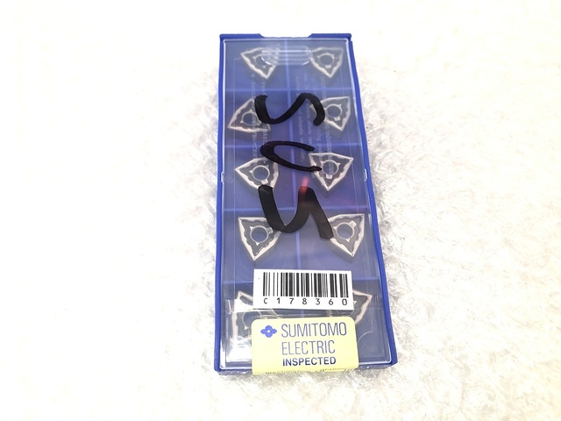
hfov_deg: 63.4
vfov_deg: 49.7
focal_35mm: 28
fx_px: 454
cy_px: 210
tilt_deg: -68.3
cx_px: 280
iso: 40
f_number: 1.8
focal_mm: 3.99
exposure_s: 1/20
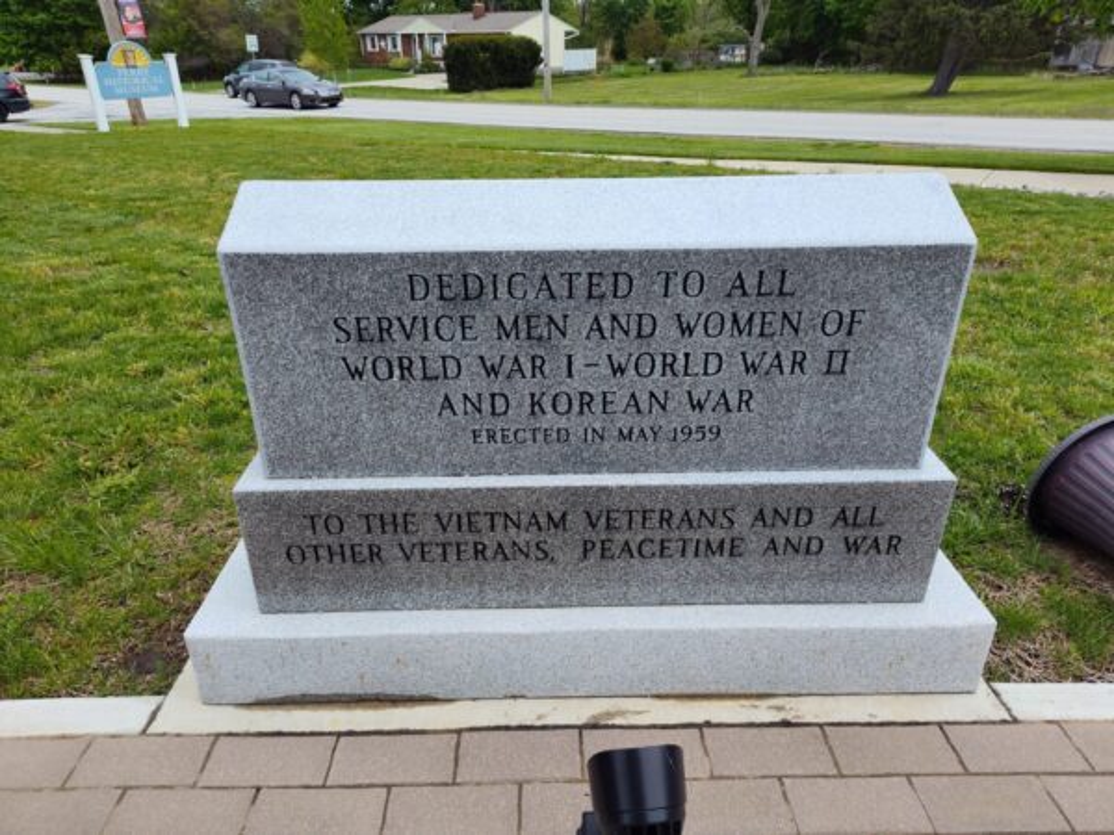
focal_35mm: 23
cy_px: 418
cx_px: 557
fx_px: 740
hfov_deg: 73.9
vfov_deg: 58.9
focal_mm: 5.56
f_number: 1.8
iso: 100
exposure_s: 1/1073
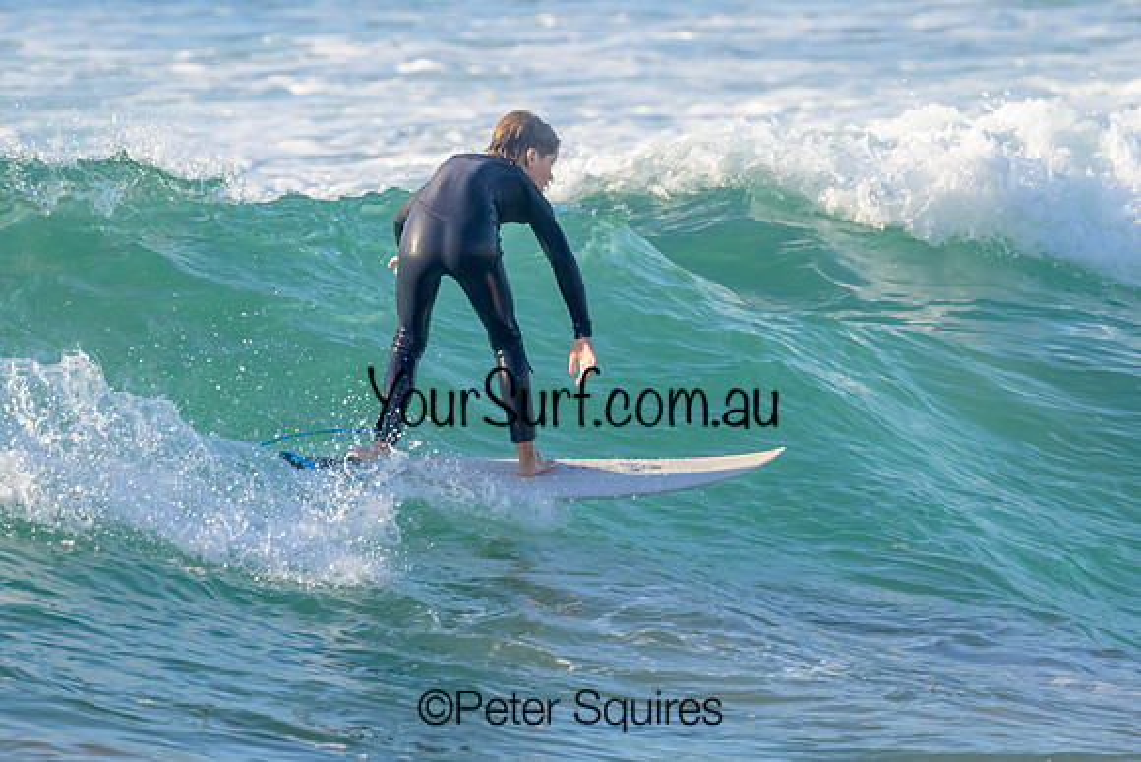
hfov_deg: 2.7
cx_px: 601
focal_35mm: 762
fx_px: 24140
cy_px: 314
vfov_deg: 1.8
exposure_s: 1/2000
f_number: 11
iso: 2200
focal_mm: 590
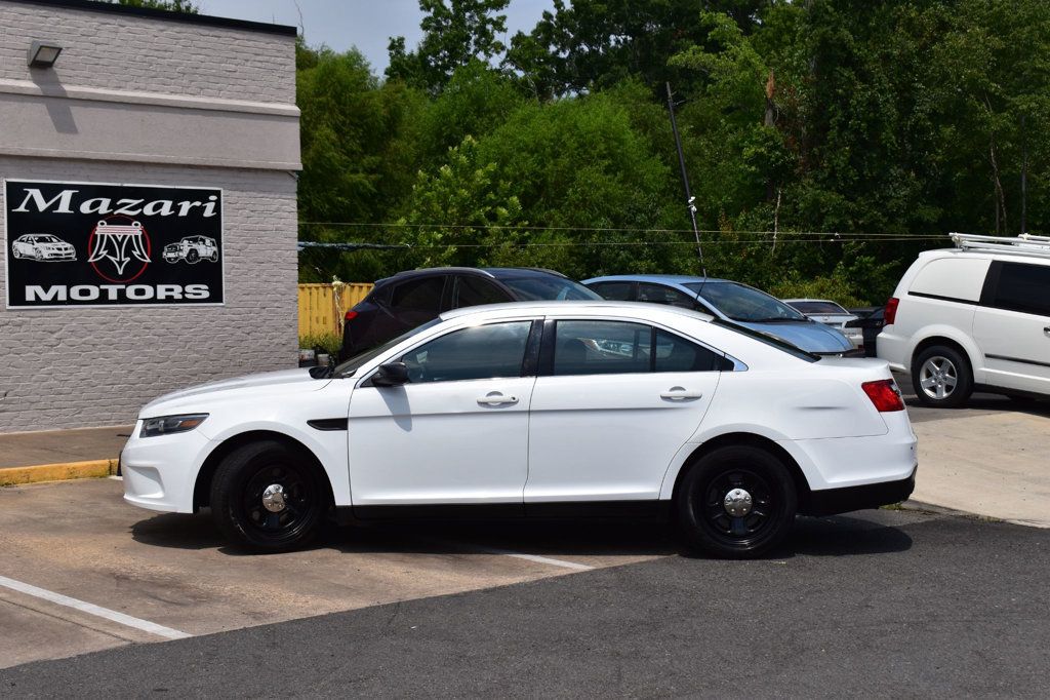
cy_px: 350
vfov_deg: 23.8
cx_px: 525
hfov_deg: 35.1
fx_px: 1662
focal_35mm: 57
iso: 200
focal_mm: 38
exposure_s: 1/500
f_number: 11
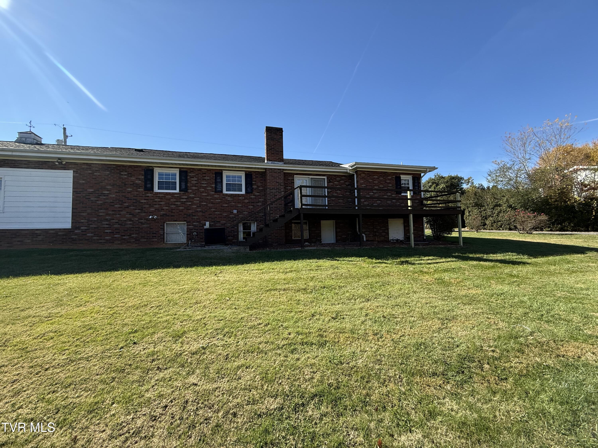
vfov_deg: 85.7
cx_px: 299
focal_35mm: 14
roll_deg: +1.4
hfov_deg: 102.1
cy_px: 224
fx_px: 242
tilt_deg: +3.5
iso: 50
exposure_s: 1/789
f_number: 2.2
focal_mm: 2.22
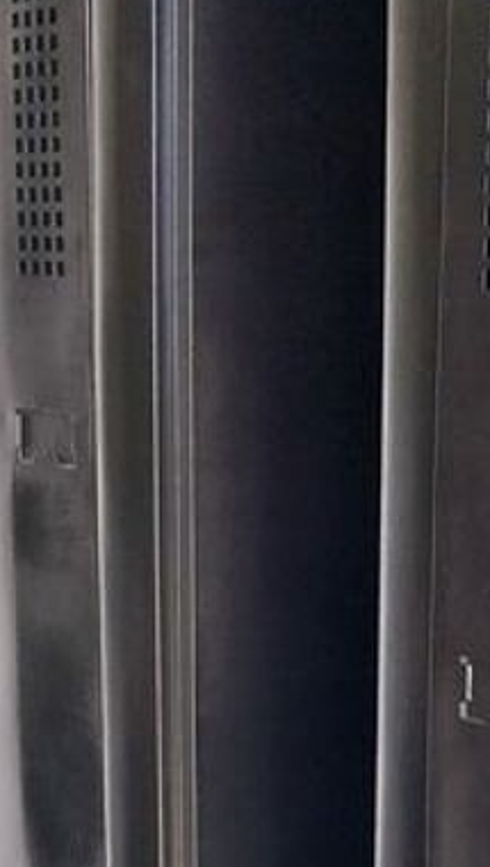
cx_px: 572
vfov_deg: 20.0
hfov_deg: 12.0
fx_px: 2281
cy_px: 1087
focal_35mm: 99
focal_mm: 4
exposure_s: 1/50
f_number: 1.8
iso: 64
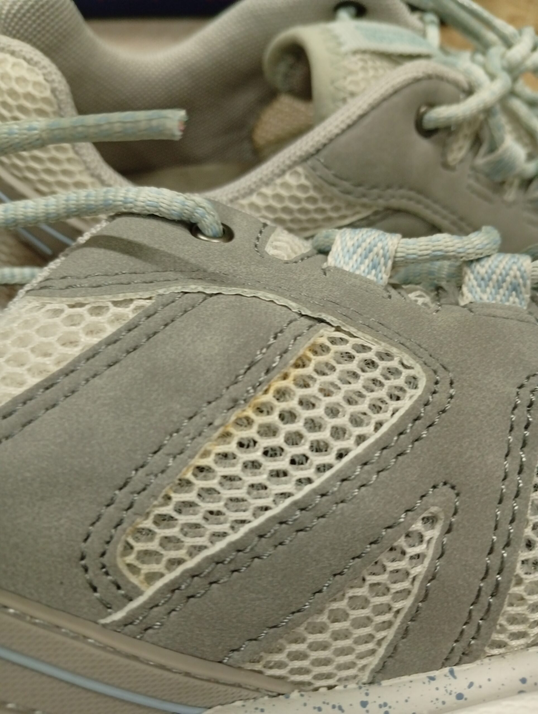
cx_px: 269
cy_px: 357
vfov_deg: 65.2
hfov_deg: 51.5
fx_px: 558
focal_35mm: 27
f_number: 1.8
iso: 1073
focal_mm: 3.98
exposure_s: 1/20
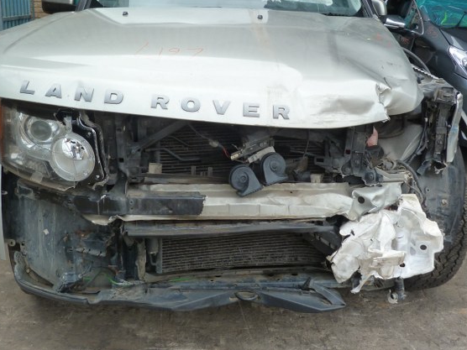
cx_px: 229
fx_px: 486
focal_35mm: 36
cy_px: 123
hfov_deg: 51.4
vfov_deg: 39.3
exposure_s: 1/160
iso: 125
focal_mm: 4.5
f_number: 4
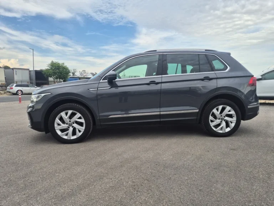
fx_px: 182
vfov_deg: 58.9
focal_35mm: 23
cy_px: 103
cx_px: 137
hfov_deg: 73.9
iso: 25
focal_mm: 5.4
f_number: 1.8
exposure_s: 1/728
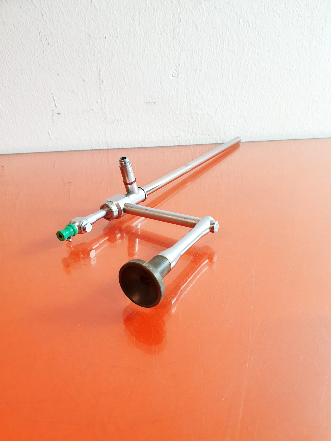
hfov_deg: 53.1
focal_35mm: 26
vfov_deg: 67.3
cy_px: 220
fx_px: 331
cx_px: 166
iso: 200
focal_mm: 4.3
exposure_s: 1/50
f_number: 2.4
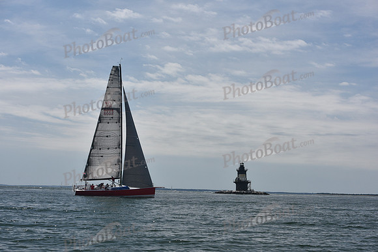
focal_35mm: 70
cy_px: 126
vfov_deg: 19.5
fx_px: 735
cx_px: 189
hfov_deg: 28.8
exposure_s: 1/800
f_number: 8
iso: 250
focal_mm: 70
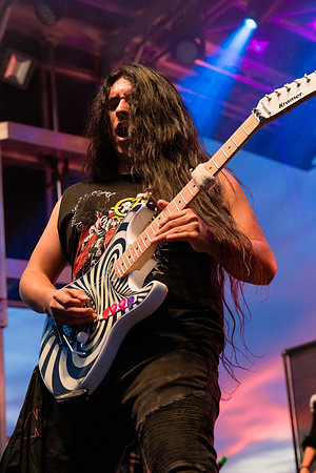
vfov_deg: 29.2
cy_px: 236
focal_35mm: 69
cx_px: 158
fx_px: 908
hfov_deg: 19.7
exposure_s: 1/400
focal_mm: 46
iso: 3200
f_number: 3.2
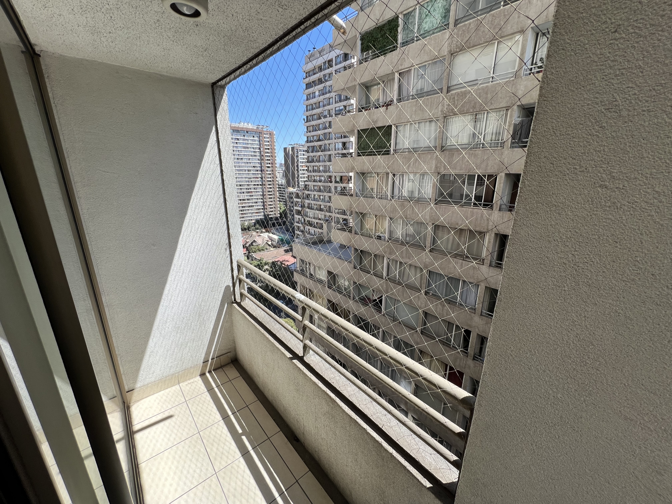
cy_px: 252
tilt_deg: -15.7
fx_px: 252
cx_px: 336
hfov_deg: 106.2
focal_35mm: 13
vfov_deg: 89.9
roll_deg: +0.1
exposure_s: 1/645
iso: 32
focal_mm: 1.57
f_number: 1.8
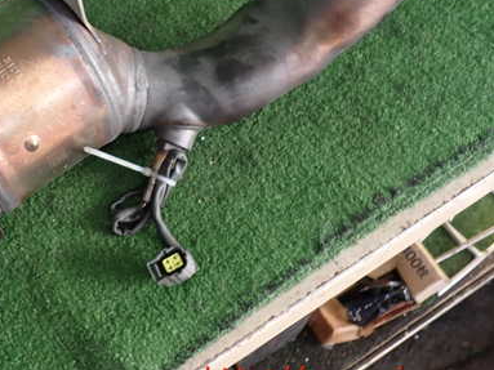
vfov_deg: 30.5
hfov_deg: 39.1
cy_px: 106
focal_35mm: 47
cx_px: 110
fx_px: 671
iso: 200
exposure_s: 1/60
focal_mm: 5.4
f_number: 2.3
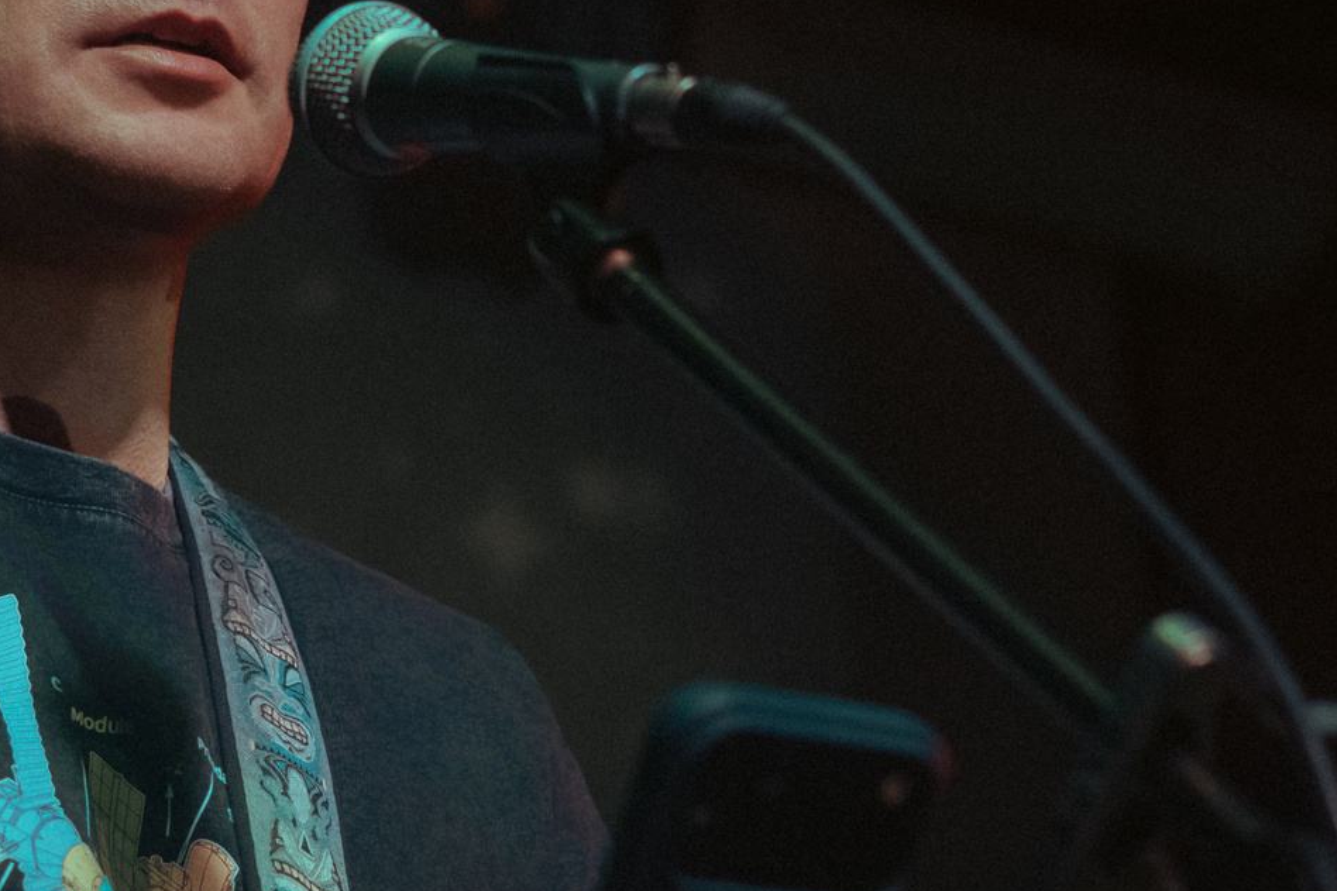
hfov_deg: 15.2
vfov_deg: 10.2
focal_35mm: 135
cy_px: 486
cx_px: 423
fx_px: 5013
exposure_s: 1/200
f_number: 2.5
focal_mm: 50
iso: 400
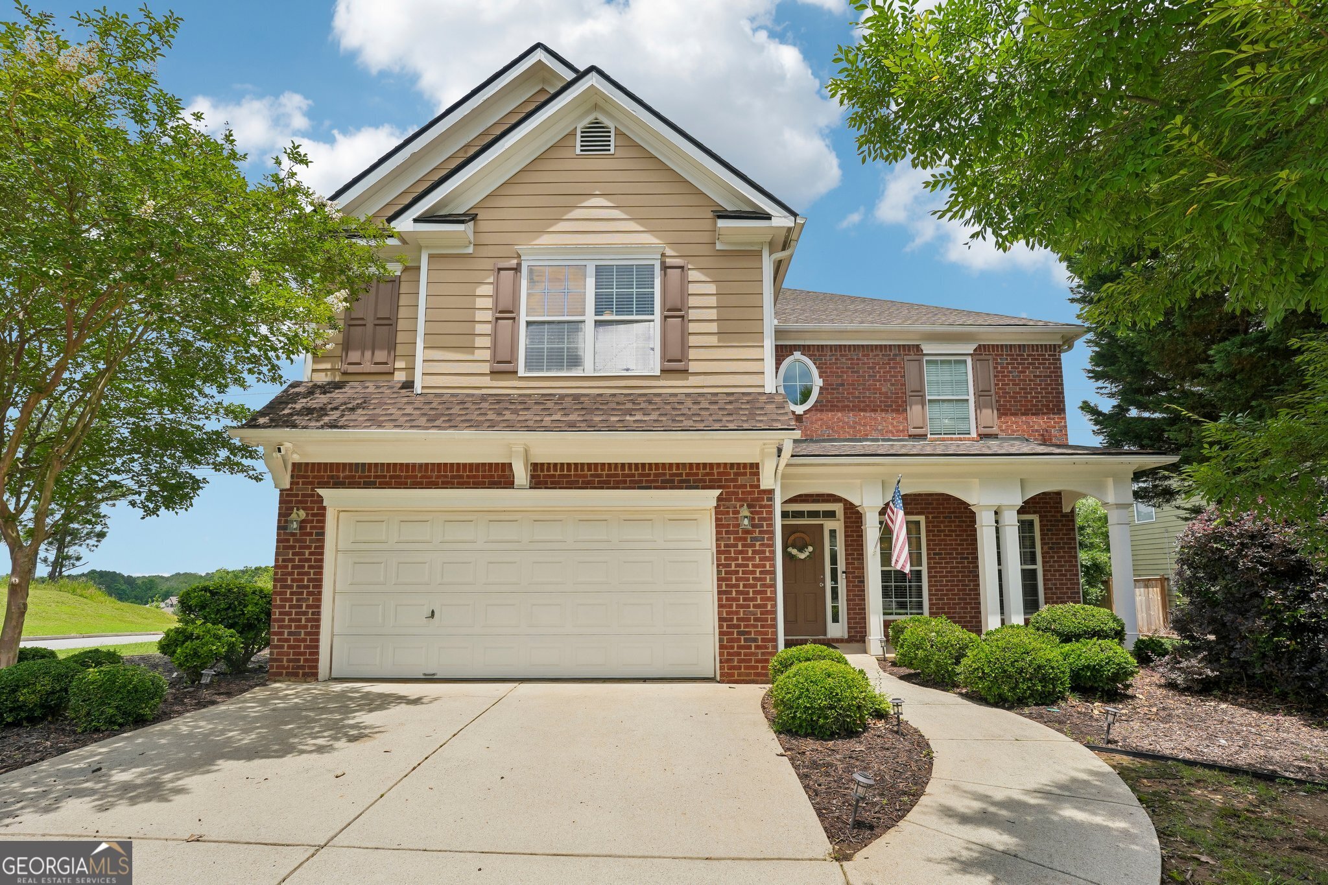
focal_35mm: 14
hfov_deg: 104.3
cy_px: 442
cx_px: 664
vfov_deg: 81.2
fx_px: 516
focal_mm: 14
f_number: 8
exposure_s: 1/500
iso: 100
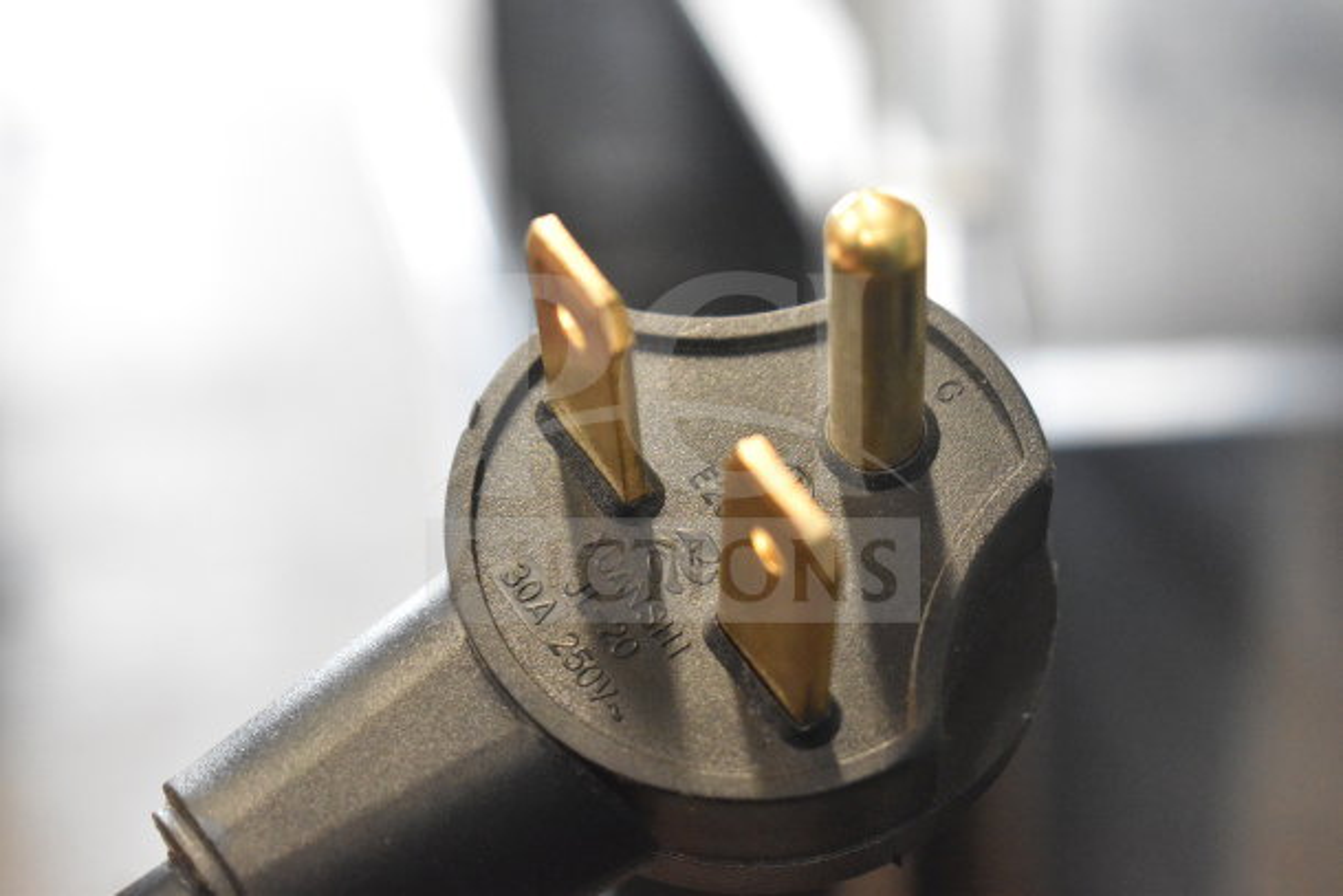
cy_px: 448
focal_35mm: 82
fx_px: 3078
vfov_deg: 16.6
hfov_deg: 24.6
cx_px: 672
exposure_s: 1/160
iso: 6400
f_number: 6.3
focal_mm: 55
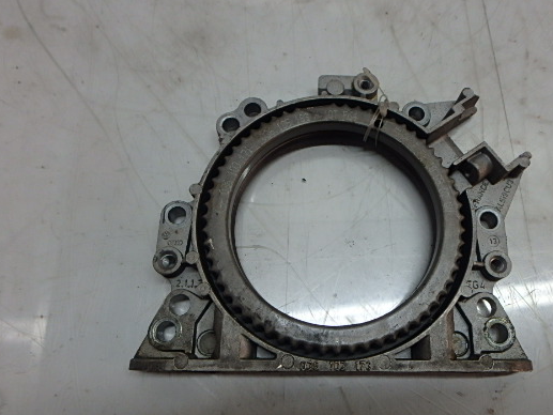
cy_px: 236
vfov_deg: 52.9
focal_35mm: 26
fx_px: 415
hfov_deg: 66.6
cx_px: 335
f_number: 3.5
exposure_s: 1/60
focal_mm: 3.7
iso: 200
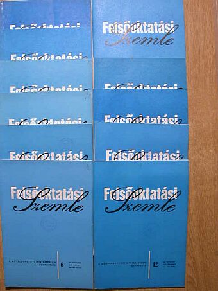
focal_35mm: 38
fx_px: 319
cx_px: 109
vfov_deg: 49.0
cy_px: 146
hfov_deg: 37.7
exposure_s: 1/76.1
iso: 100
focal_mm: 7.85
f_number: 3.7
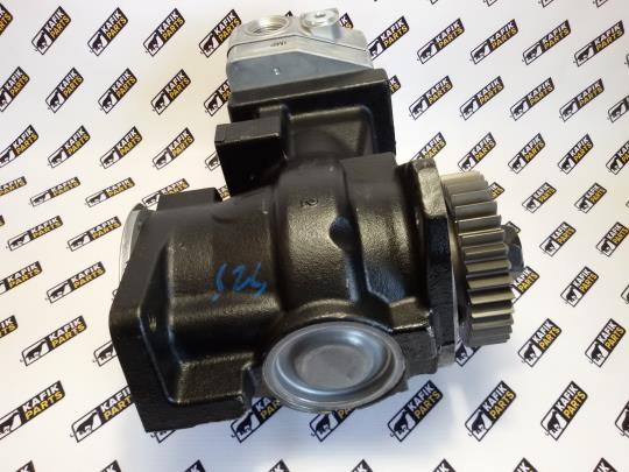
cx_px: 314
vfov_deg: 45.4
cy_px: 236
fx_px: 563
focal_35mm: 31
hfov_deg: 58.4
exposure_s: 1/33
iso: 80
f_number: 2.4
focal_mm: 2.93
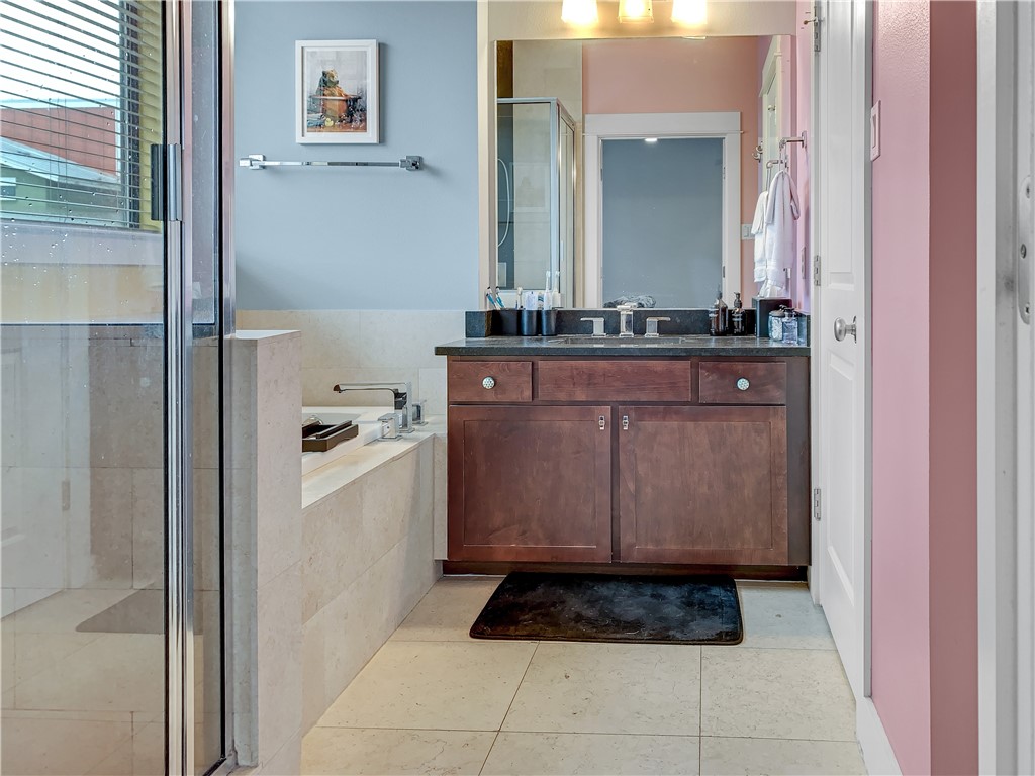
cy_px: 388
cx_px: 518
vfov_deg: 53.1
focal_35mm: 26
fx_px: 777
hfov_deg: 67.3
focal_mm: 4.3
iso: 25
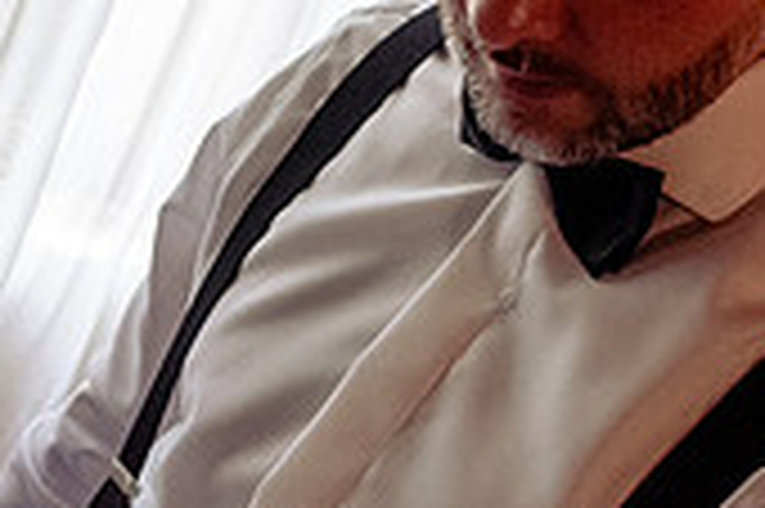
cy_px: 330
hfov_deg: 24.4
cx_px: 148
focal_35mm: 82
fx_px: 1741
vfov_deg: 16.6
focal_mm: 24
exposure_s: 1/160
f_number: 3.5
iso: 6400
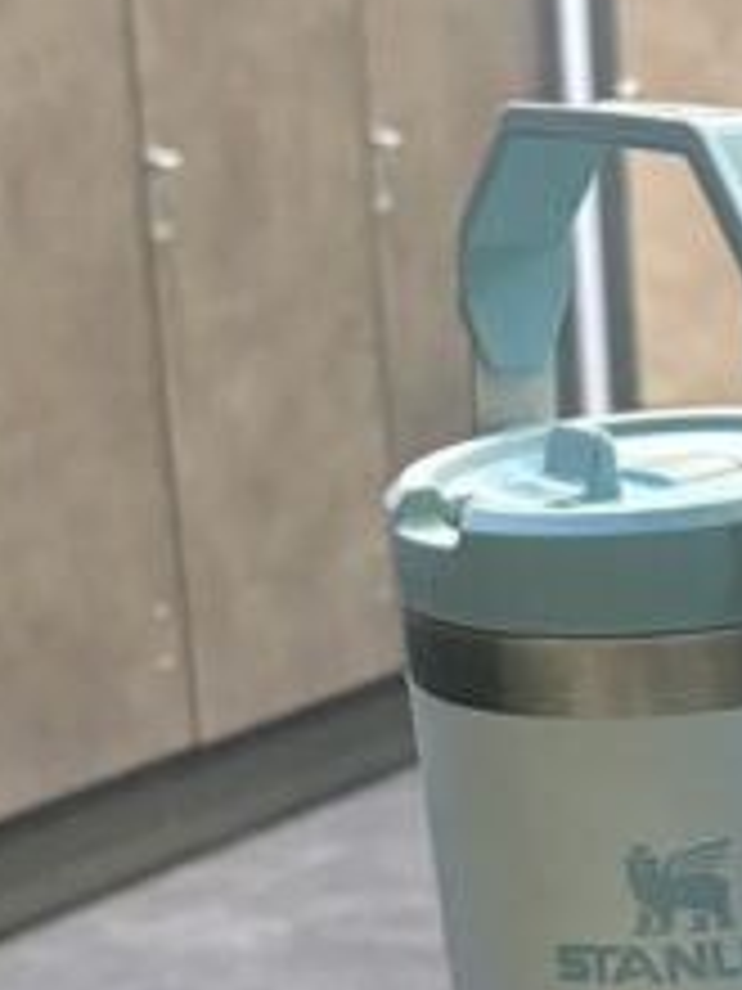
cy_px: 1080
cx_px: 1048
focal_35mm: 121
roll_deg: +1.6
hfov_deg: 11.8
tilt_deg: -16.1
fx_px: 3458
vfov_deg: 15.8
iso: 500
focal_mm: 5.96
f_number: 1.6
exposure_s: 1/50
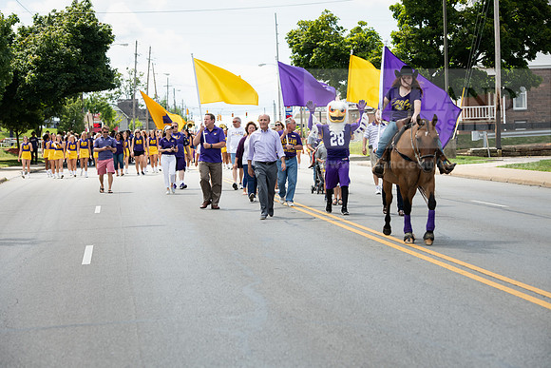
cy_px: 184
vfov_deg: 13.4
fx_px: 1561
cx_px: 276
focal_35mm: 102
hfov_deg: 20.0
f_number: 6.3
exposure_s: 1/640
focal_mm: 102
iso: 250
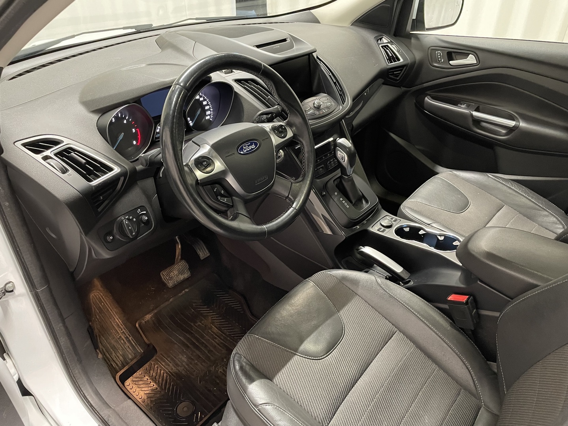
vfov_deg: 53.1
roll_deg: -0.6
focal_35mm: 26
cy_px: 213
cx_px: 284
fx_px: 427
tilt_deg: -33.1
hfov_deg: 67.3
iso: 500
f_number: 1.6
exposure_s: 1/25
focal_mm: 4.2
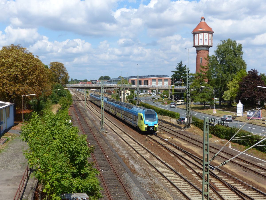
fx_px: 415
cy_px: 100
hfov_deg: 35.5
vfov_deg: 27.0
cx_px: 133
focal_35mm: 54
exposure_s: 1/1000
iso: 100
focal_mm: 9.8
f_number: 4
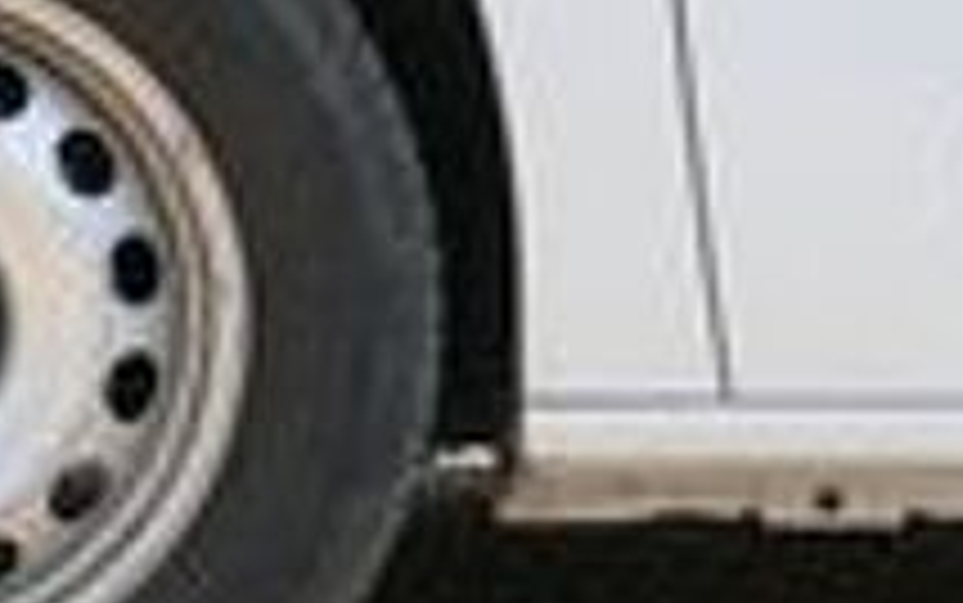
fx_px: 4858
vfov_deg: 7.1
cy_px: 277
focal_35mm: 185
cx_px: -81
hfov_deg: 11.2
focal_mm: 29.59
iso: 125
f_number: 3.7
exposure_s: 1/320
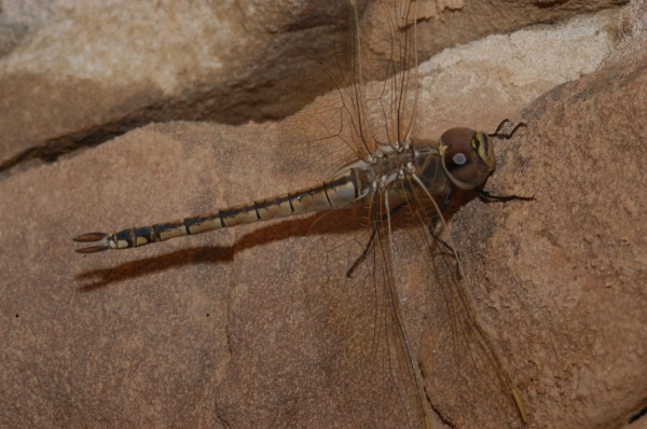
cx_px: 324
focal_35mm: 158
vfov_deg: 8.7
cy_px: 214
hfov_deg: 13.1
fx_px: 2826
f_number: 14
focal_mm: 105
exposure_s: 1/60
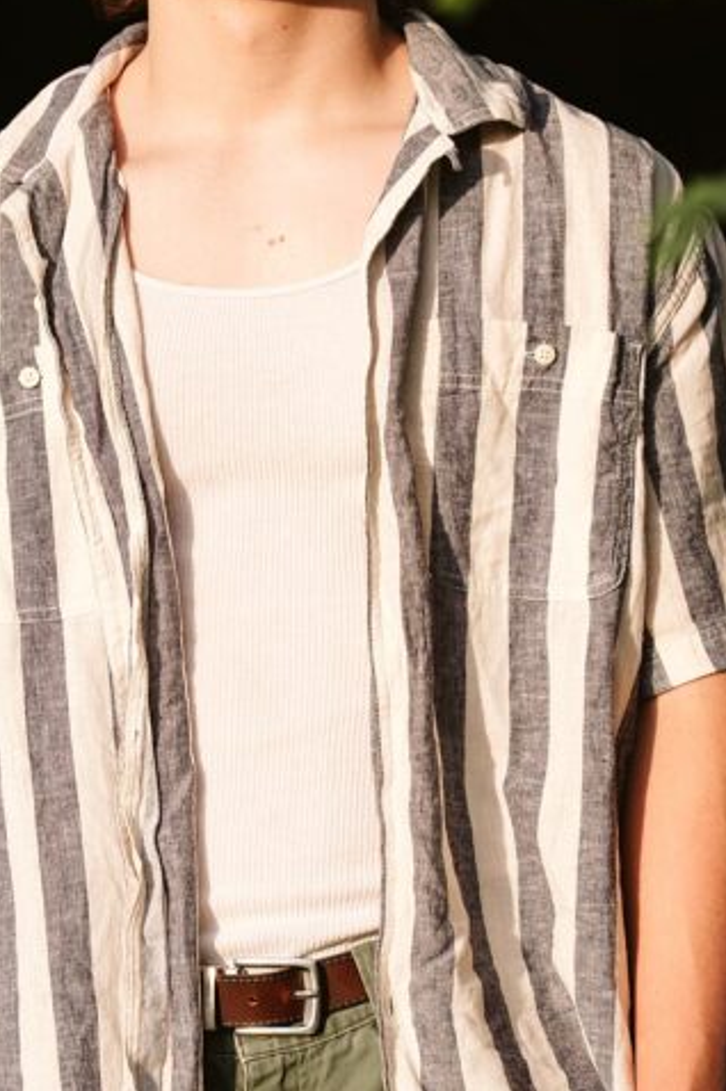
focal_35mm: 386
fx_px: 11693
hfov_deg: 3.6
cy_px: 498
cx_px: 229
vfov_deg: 5.3
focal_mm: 180
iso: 400
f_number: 4
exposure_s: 1/1600
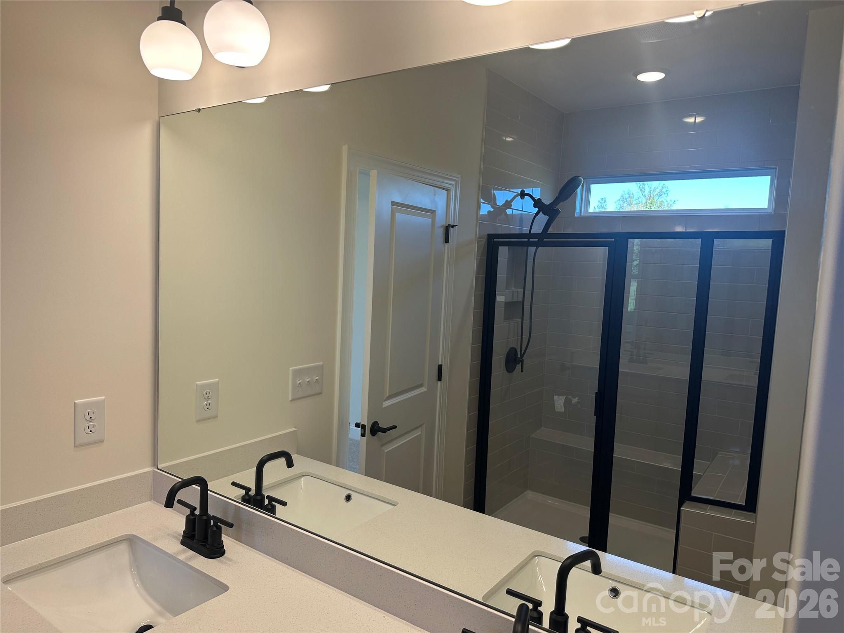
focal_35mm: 24
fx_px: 585
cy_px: 316
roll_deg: -2.7
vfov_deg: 56.8
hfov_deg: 71.6
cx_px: 422
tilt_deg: -4.6
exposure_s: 1/153
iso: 64
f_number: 1.78
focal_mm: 6.86
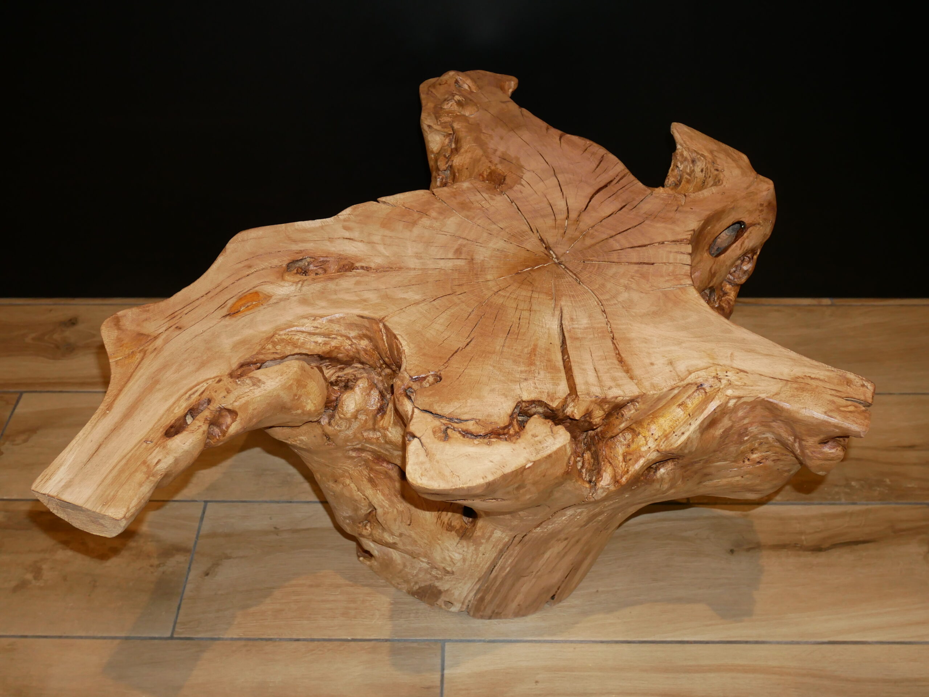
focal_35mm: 32
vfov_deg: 44.2
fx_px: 859
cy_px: 348
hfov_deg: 56.8
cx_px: 464
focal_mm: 16
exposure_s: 1/60
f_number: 4
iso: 800
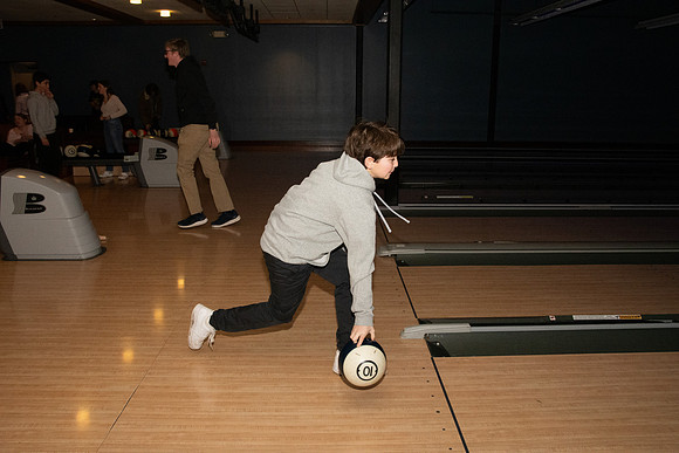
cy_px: 226
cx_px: 340
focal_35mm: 27
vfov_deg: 48.0
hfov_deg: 67.4
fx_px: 509
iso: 4000
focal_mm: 18
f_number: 11
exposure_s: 1/160
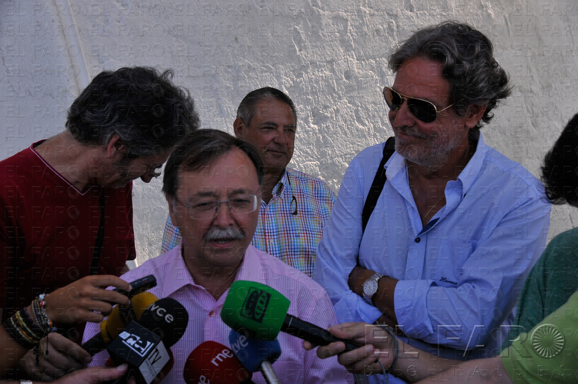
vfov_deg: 23.7
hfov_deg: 35.1
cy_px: 192
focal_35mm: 57
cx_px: 289
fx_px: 914
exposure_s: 1/640
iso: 400
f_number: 8
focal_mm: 38
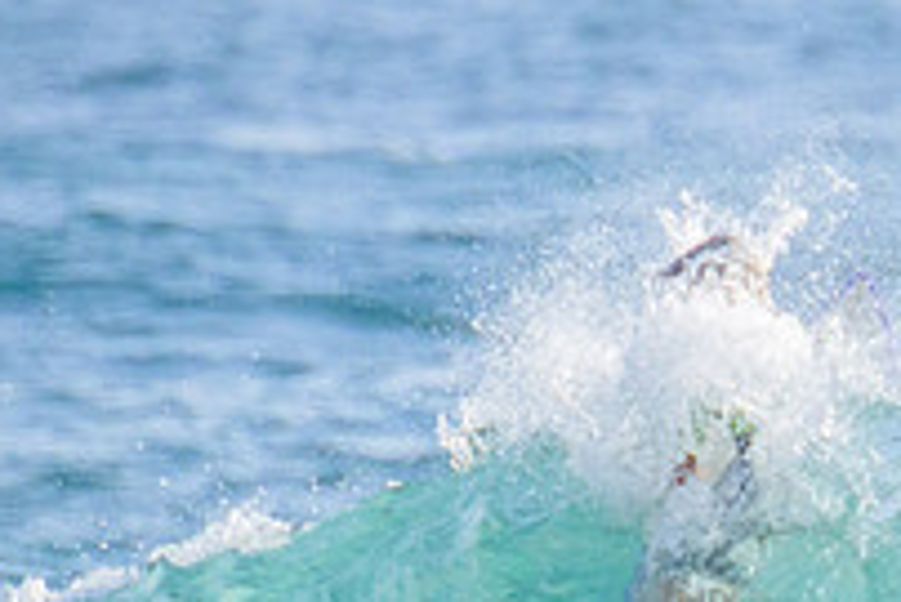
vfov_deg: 0.4
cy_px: 602
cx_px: 1112
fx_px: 78641
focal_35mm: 3140
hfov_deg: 0.7
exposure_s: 1/2000
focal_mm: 800
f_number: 13
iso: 1600
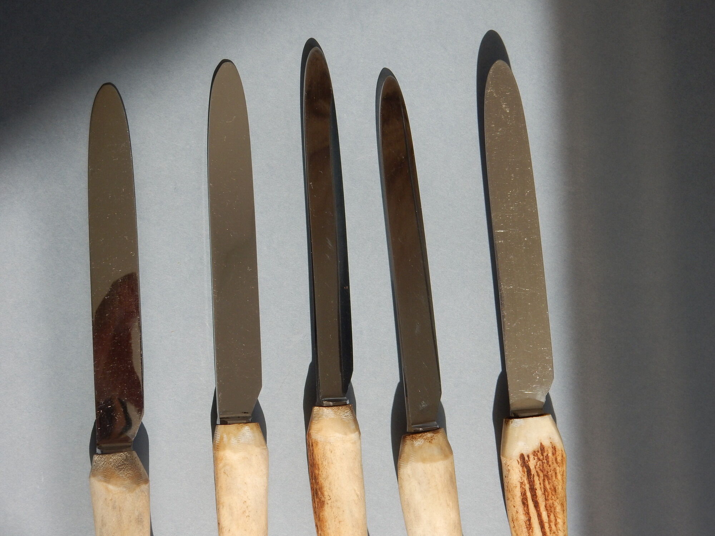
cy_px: 268
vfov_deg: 24.4
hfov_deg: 32.2
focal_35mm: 60
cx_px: 358
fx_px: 1239
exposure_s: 1/200
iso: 125
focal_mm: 10.7
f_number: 4.5
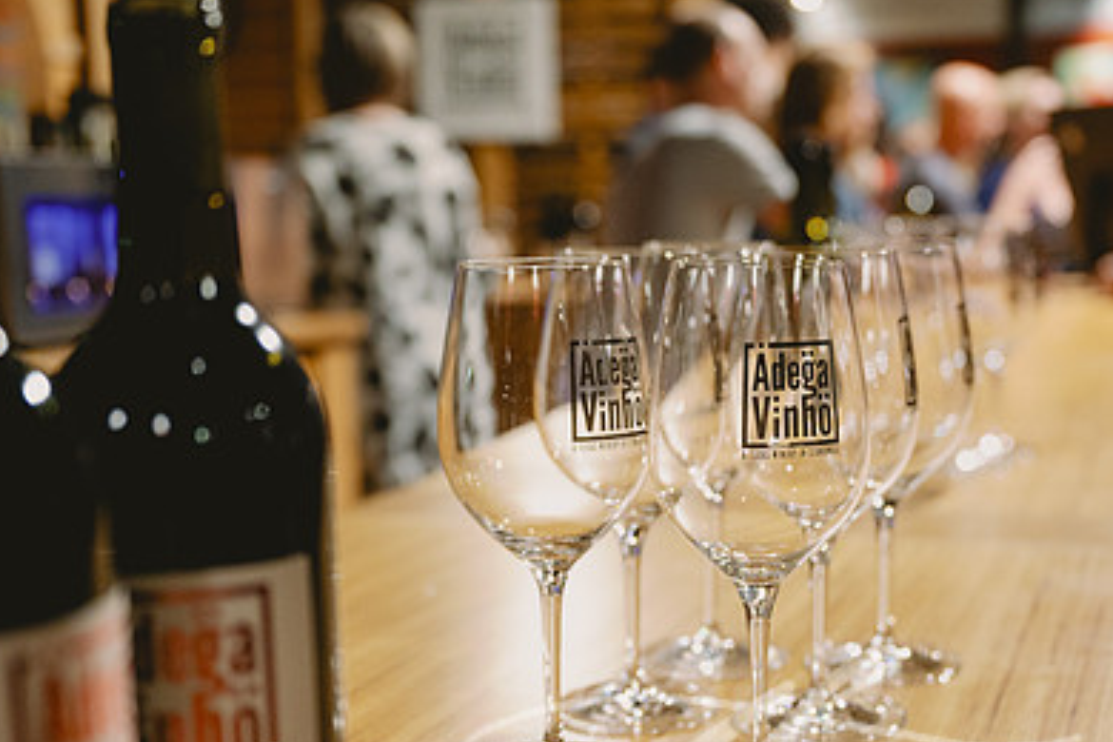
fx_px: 1731
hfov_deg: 35.4
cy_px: 485
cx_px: 718
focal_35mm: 56
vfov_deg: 24.1
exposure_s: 1/200
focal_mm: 36
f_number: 2.8
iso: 2000
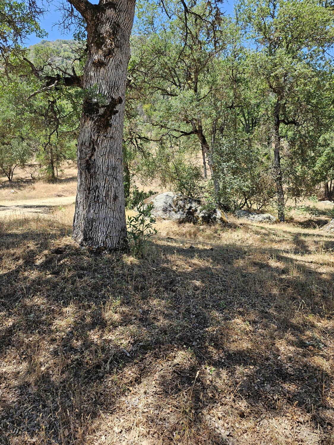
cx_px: 167
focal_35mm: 23
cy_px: 222
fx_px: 296
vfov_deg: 73.9
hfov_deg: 58.9
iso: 20
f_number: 1.7
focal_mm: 6.3
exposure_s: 1/227
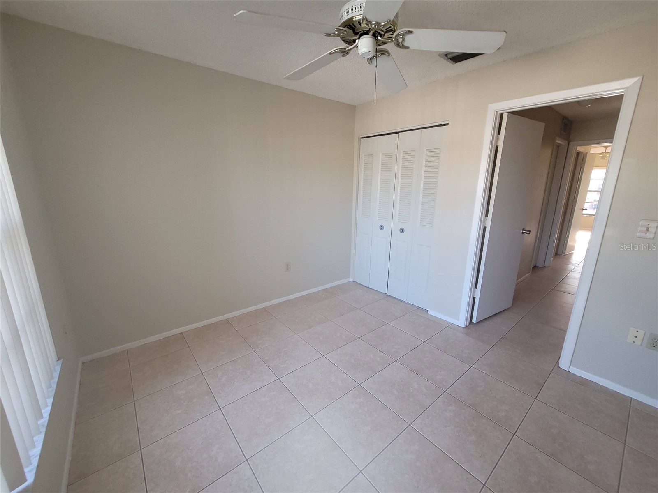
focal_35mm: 13
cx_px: 329
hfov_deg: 106.2
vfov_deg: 89.9
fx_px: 247
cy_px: 246
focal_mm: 2.2
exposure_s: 1/60
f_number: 2.2
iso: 160
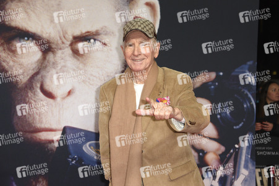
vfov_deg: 16.6
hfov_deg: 24.8
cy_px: 93
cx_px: 140
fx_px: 635
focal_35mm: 82
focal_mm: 82
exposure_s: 1/250
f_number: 6.3
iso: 2000
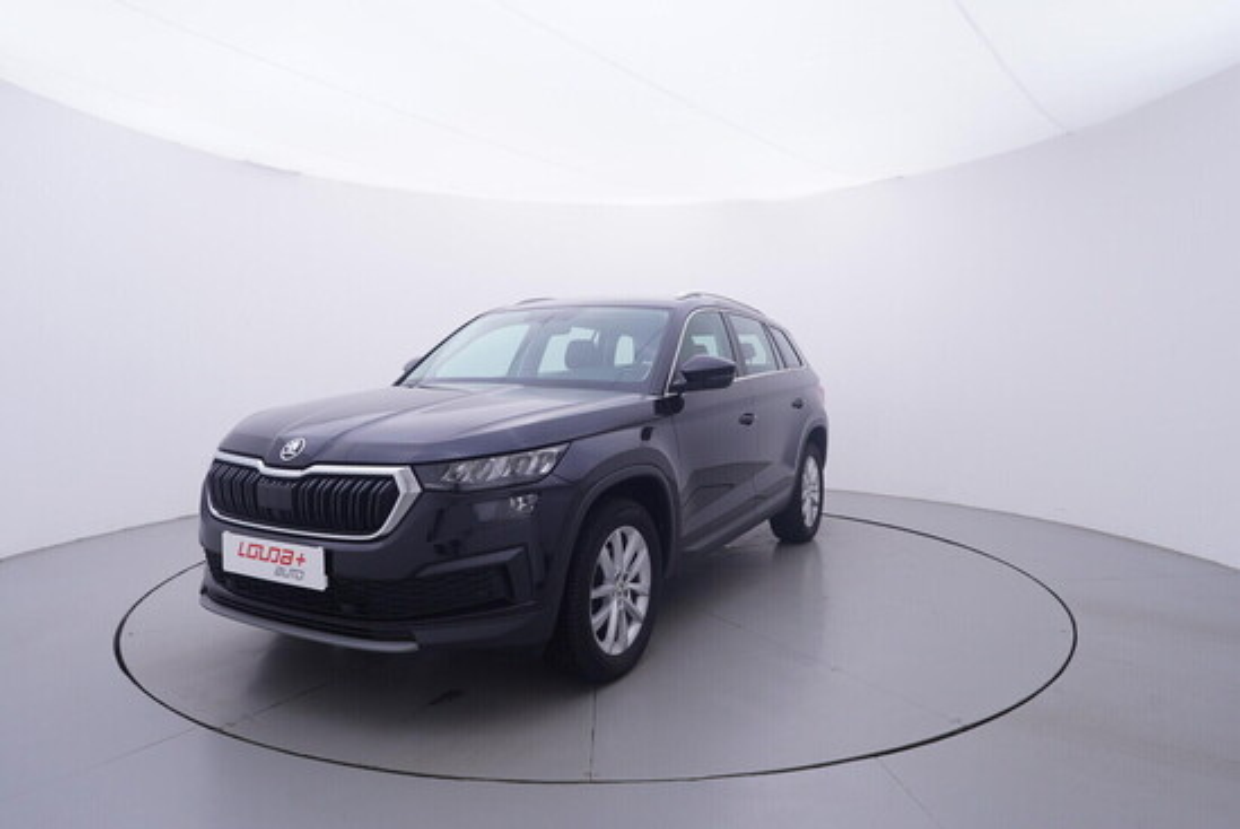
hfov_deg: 77.3
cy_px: 414
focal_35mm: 22
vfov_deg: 56.2
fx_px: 776
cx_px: 620
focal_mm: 15
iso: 200
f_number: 5
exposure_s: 1/80
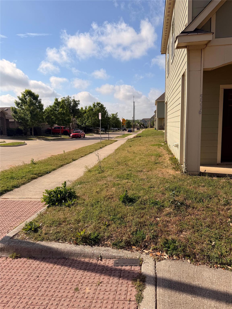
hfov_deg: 56.8
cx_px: 116
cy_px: 154
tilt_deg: -6.5
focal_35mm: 24
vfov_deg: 71.6
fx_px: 214
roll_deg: +0.2
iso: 80
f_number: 1.78
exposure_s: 1/7353
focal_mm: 6.76
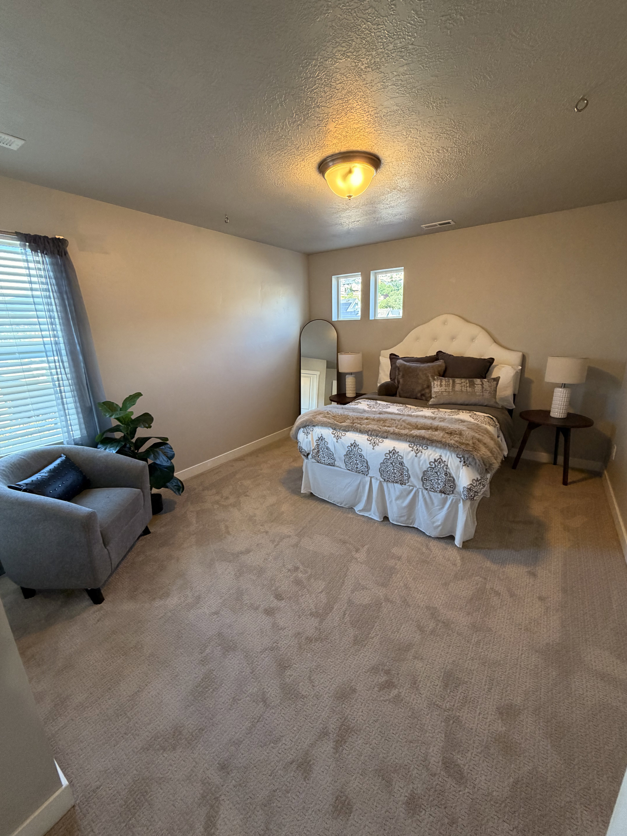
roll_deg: +2.2
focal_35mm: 14
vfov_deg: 102.1
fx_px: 338
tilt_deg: -15.3
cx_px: 314
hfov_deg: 85.7
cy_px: 418
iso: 200
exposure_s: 1/60
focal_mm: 2.22
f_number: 2.2
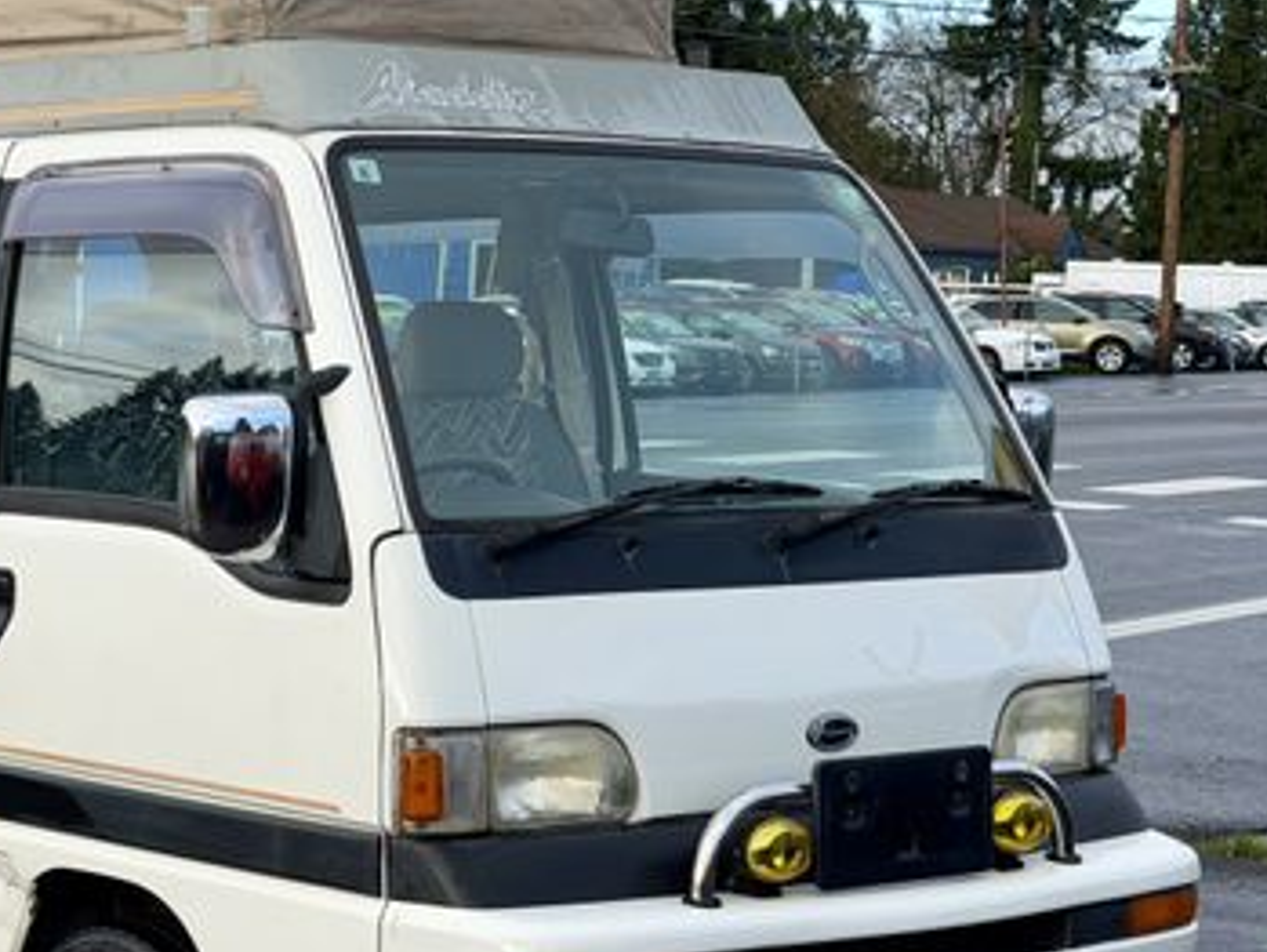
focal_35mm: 88
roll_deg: -0.3
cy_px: 520
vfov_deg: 16.8
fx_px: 3222
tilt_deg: -4.4
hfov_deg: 22.0
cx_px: 298
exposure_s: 1/1642
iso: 64
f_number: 1.78
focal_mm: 6.76
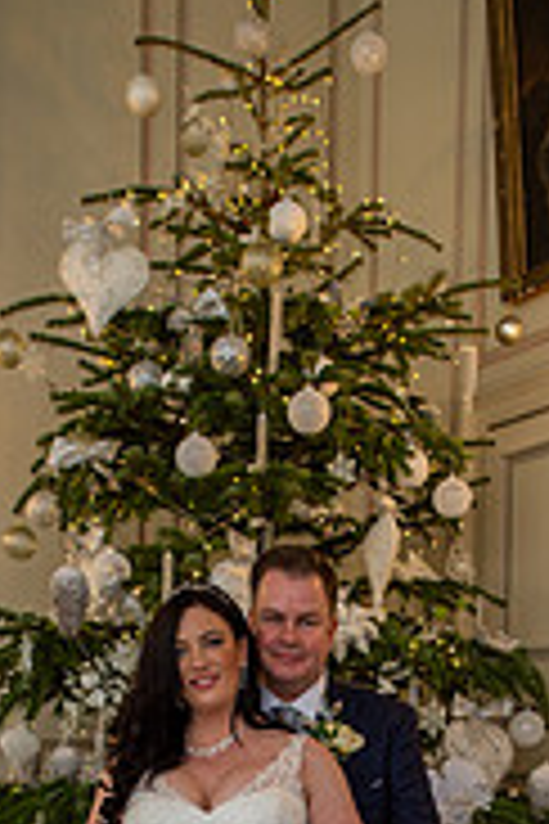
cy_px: 878
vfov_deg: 30.7
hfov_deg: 23.0
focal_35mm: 59
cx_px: 272
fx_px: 1350
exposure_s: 1/80
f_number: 3.5
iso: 400
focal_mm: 24
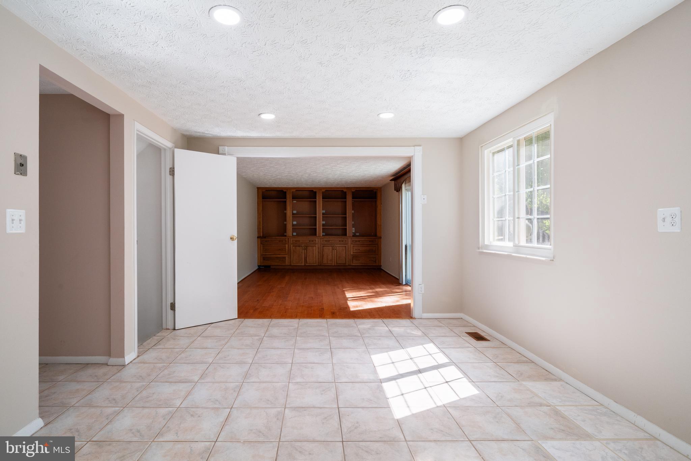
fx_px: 307
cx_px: 346
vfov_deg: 73.7
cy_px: 230
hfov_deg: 96.7
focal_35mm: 16
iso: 640
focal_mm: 16
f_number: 9
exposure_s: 1/10
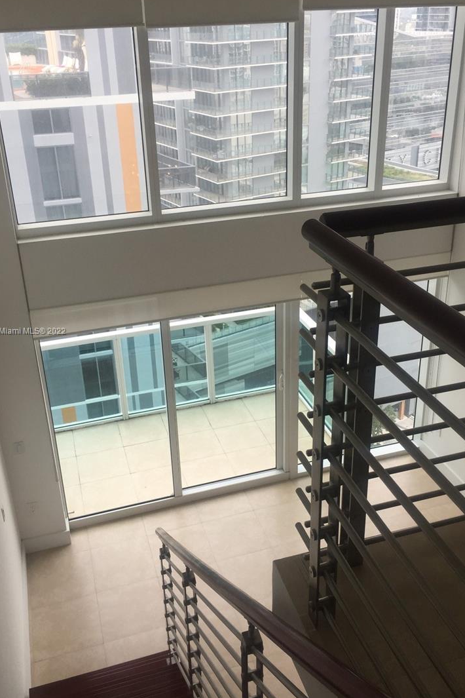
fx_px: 659
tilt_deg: -24.7
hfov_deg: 38.9
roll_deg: +0.9
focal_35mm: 34
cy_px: 332
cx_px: 240
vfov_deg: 55.8
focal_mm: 4.15
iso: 32
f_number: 2.2
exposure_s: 1/172
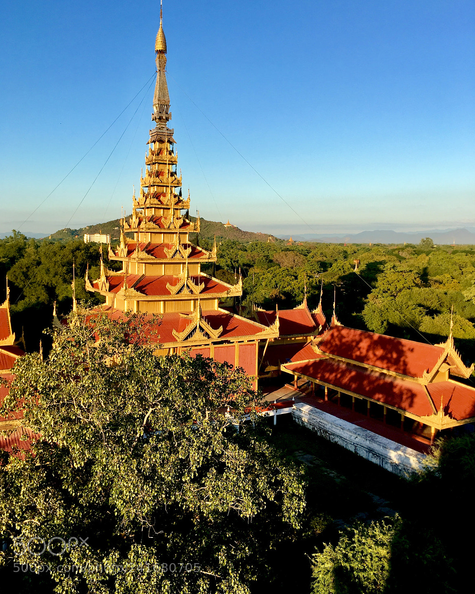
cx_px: 232
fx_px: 545
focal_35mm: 31
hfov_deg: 47.1
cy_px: 274
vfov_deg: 57.1
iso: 25
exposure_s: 1/746
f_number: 2.2
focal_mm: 4.15
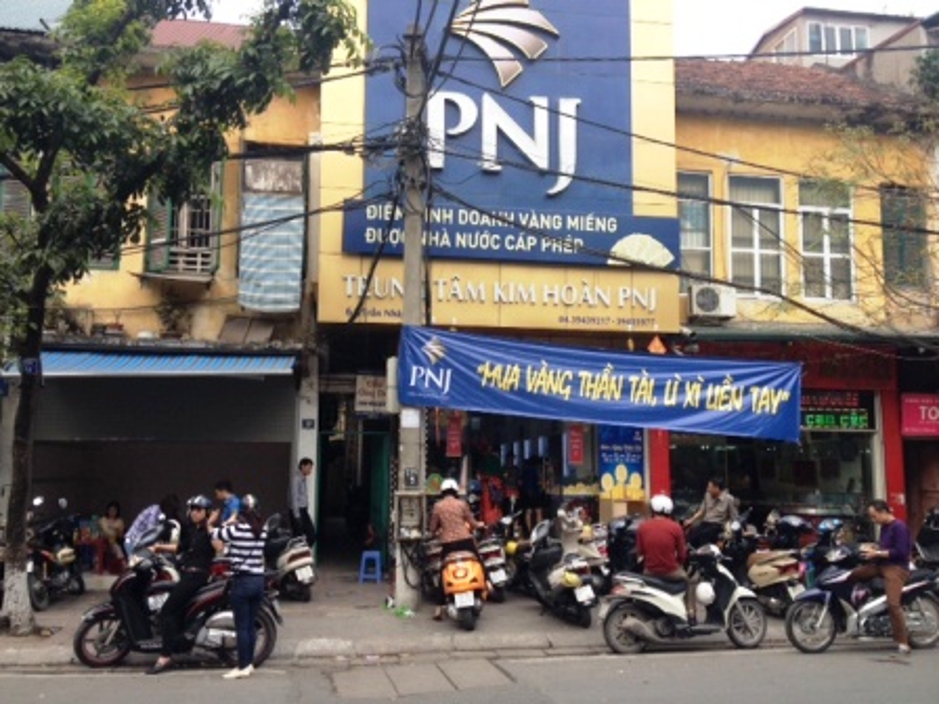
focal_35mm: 35
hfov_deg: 52.6
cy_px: 352
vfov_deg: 40.7
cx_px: 470
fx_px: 949
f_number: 2.4
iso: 50
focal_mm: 4.28
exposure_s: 1/442
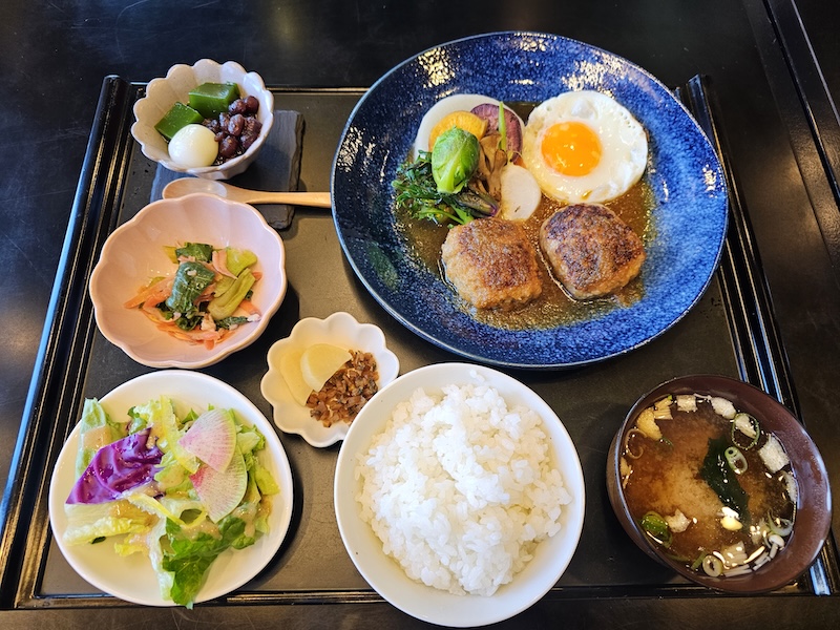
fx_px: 558
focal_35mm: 23
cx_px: 420
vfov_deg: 58.9
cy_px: 315
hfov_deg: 73.9
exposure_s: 1/120
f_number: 1.7
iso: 125
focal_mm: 6.3
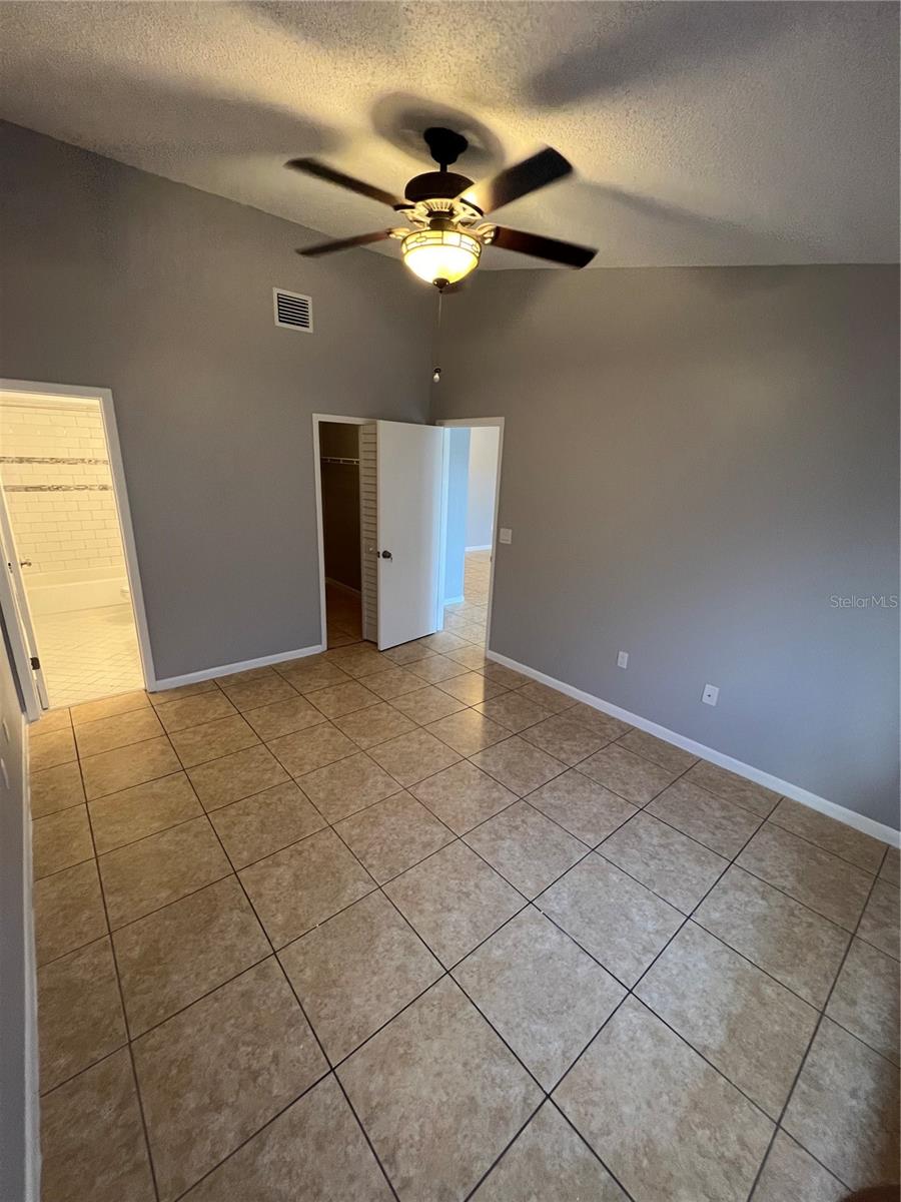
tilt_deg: -16.0
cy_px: 601
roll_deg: -2.2
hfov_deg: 89.9
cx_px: 450
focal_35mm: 13
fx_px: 451
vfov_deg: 106.2
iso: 250
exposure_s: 1/60
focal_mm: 1.57
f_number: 1.8
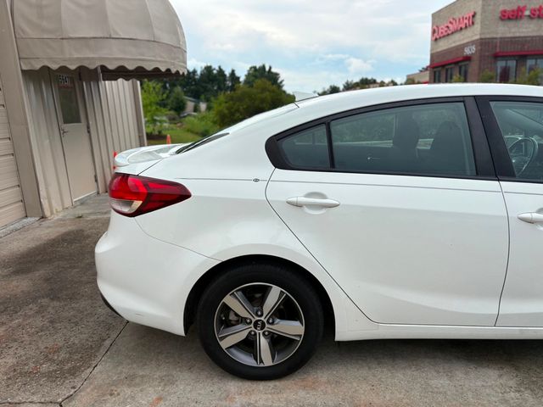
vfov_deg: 53.1
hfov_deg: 67.3
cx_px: 272
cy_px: 204
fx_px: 408
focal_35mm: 26
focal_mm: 5.96
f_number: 1.6
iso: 50
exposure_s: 1/1751
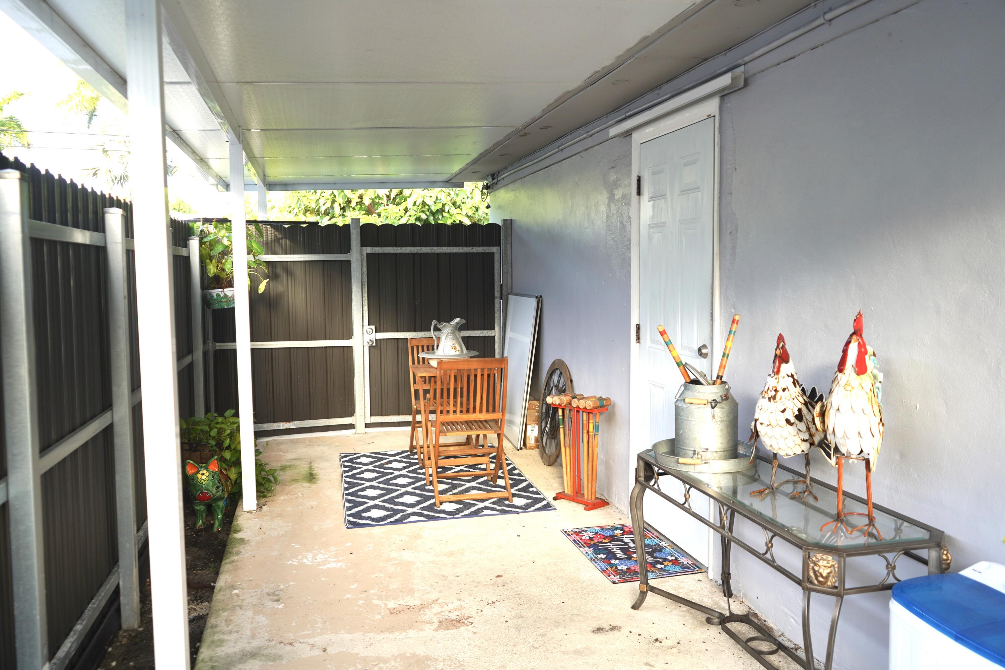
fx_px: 782
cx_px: 502
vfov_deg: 46.4
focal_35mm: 28
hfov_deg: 65.5
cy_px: 335
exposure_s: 1/60
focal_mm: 28
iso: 100
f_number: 3.5
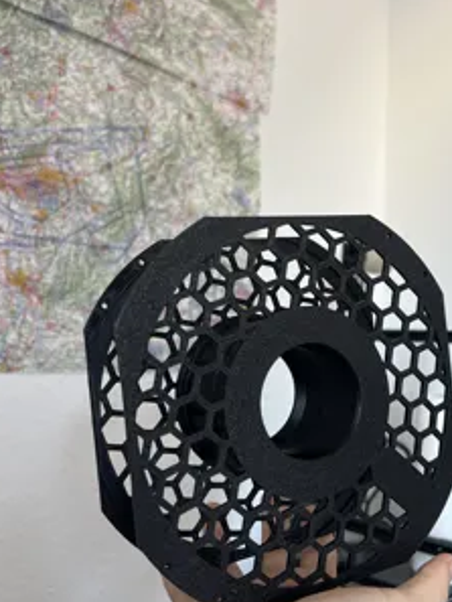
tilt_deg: +3.1
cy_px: 318
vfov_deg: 52.6
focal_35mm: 35
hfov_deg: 40.5
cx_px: 282
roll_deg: -2.1
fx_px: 609
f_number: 1.5
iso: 125
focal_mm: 5.7
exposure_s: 1/65
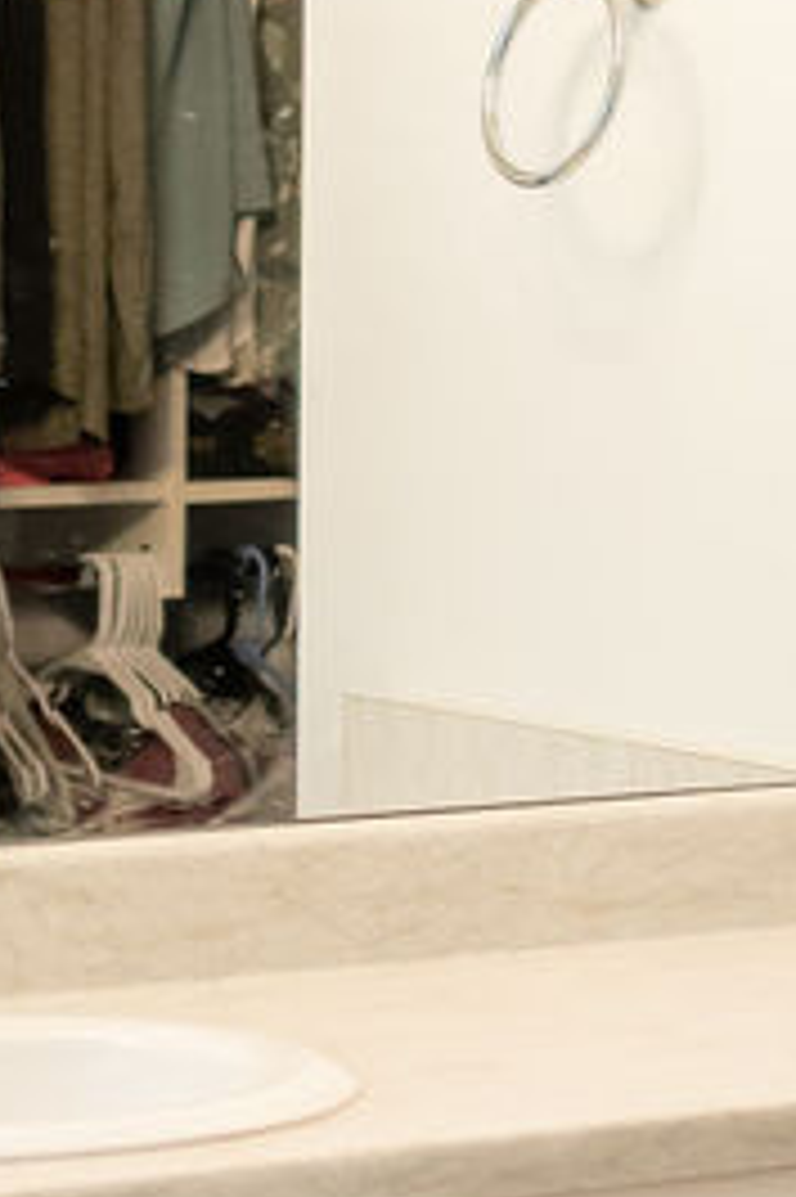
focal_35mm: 202
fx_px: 6708
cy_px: 904
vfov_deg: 10.2
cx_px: -94
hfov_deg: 6.8
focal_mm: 35
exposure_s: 1/200
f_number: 2.5
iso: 640
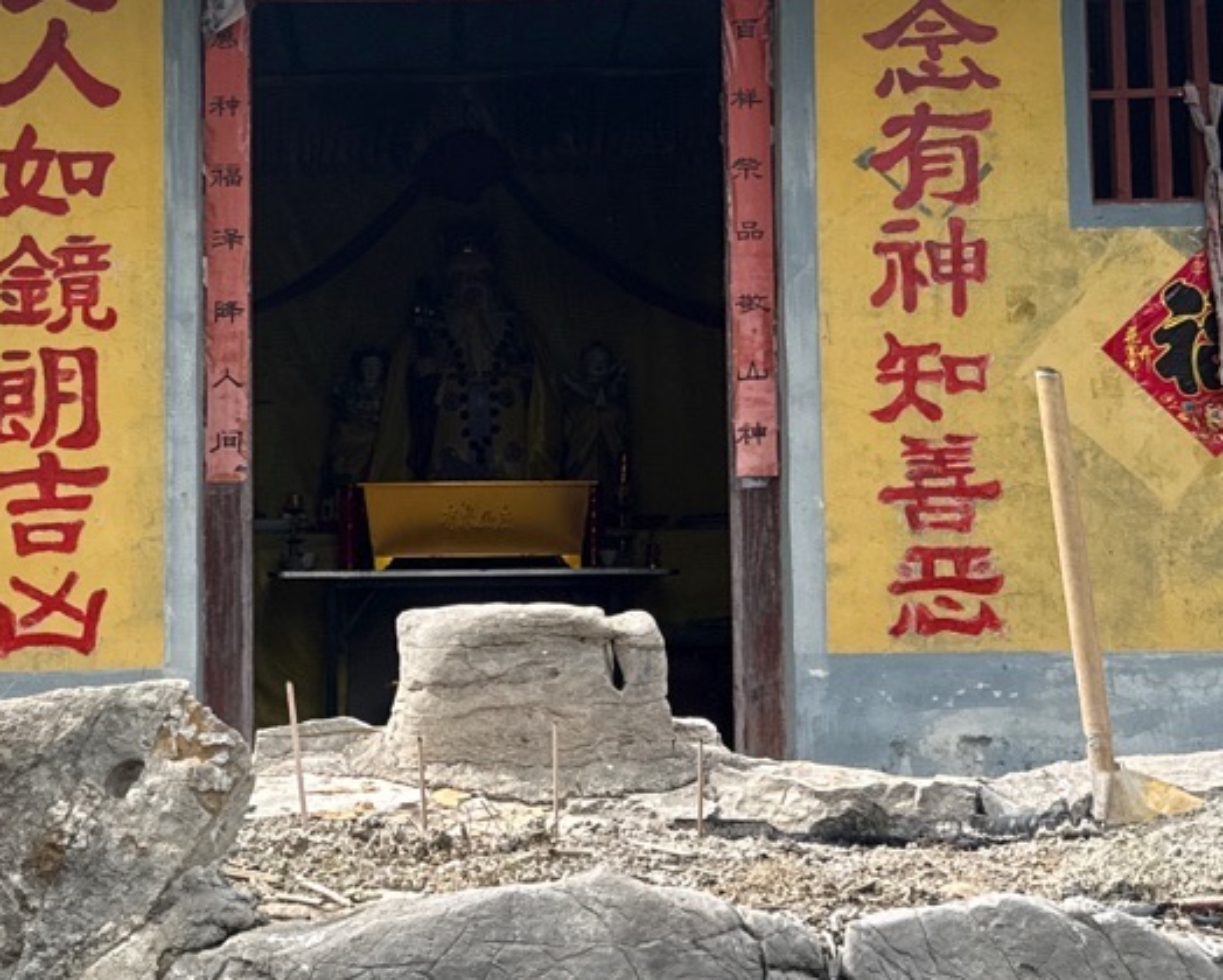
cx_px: 415
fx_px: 2427
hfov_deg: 28.1
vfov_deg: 22.8
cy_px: 388
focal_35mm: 67
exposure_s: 1/1949
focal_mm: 6.76
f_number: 1.78
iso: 100
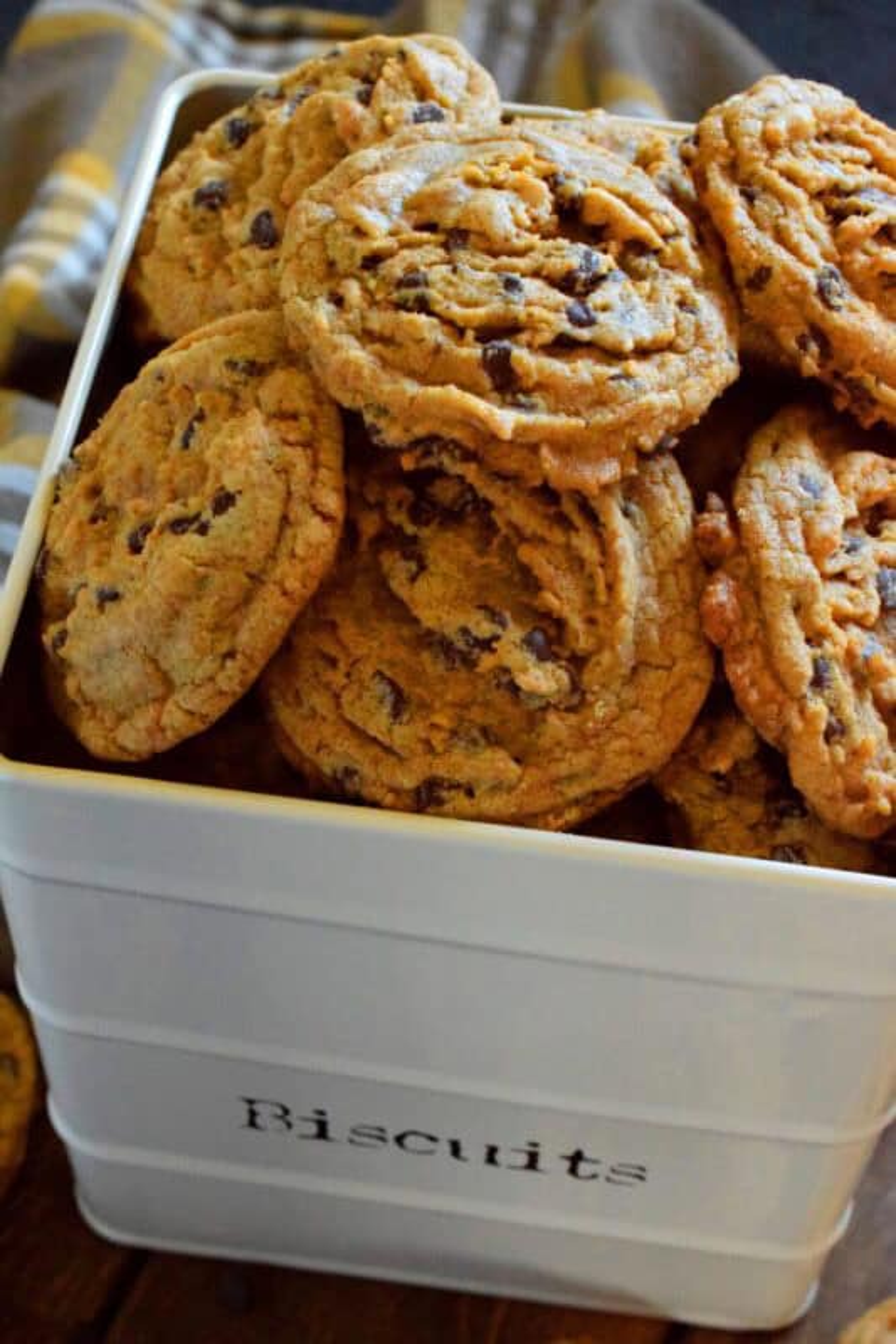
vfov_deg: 33.4
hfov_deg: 22.6
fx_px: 2241
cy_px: 672
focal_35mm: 60
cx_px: 448
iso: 12800
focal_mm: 40
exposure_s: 1/60
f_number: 11
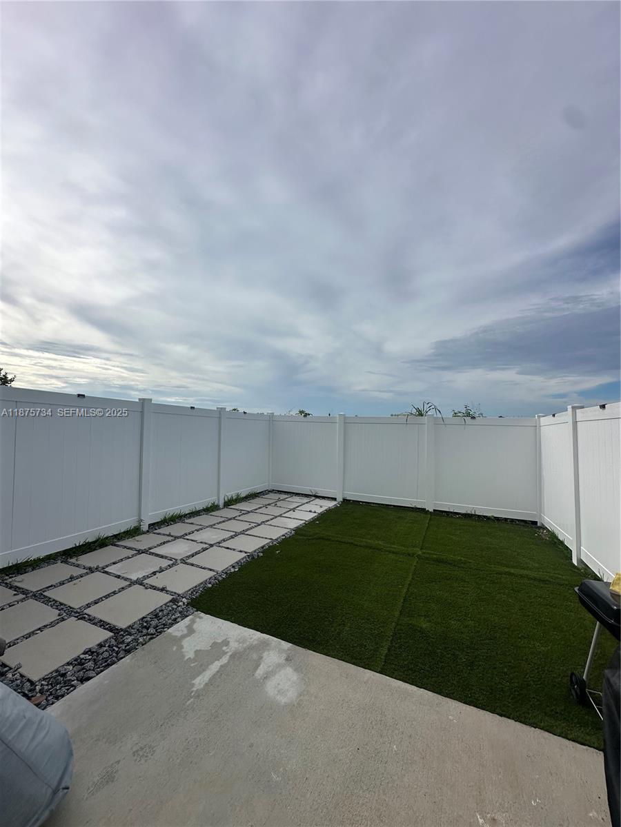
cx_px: 310
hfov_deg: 85.7
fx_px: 335
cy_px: 414
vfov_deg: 102.1
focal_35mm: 14
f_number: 2.2
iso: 50
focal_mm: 2.22
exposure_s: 1/3401
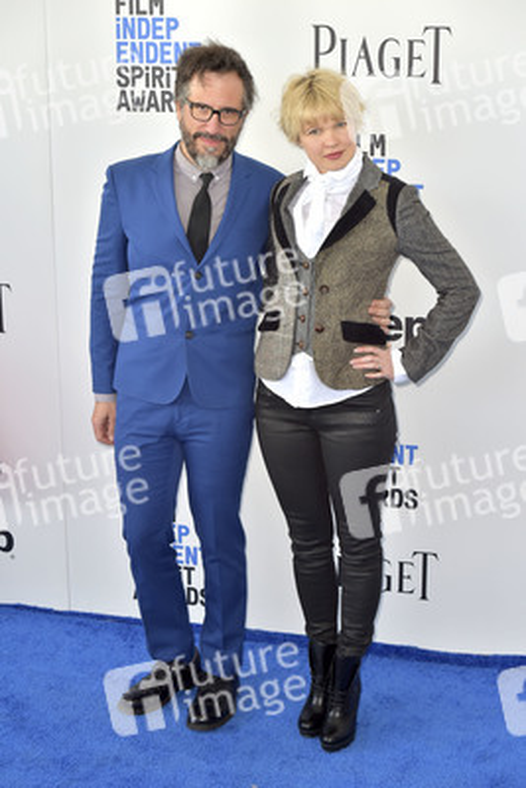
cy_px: 394
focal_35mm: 70
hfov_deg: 19.5
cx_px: 263
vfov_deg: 28.8
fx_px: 1533
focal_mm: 70
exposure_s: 1/320
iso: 500
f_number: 6.3
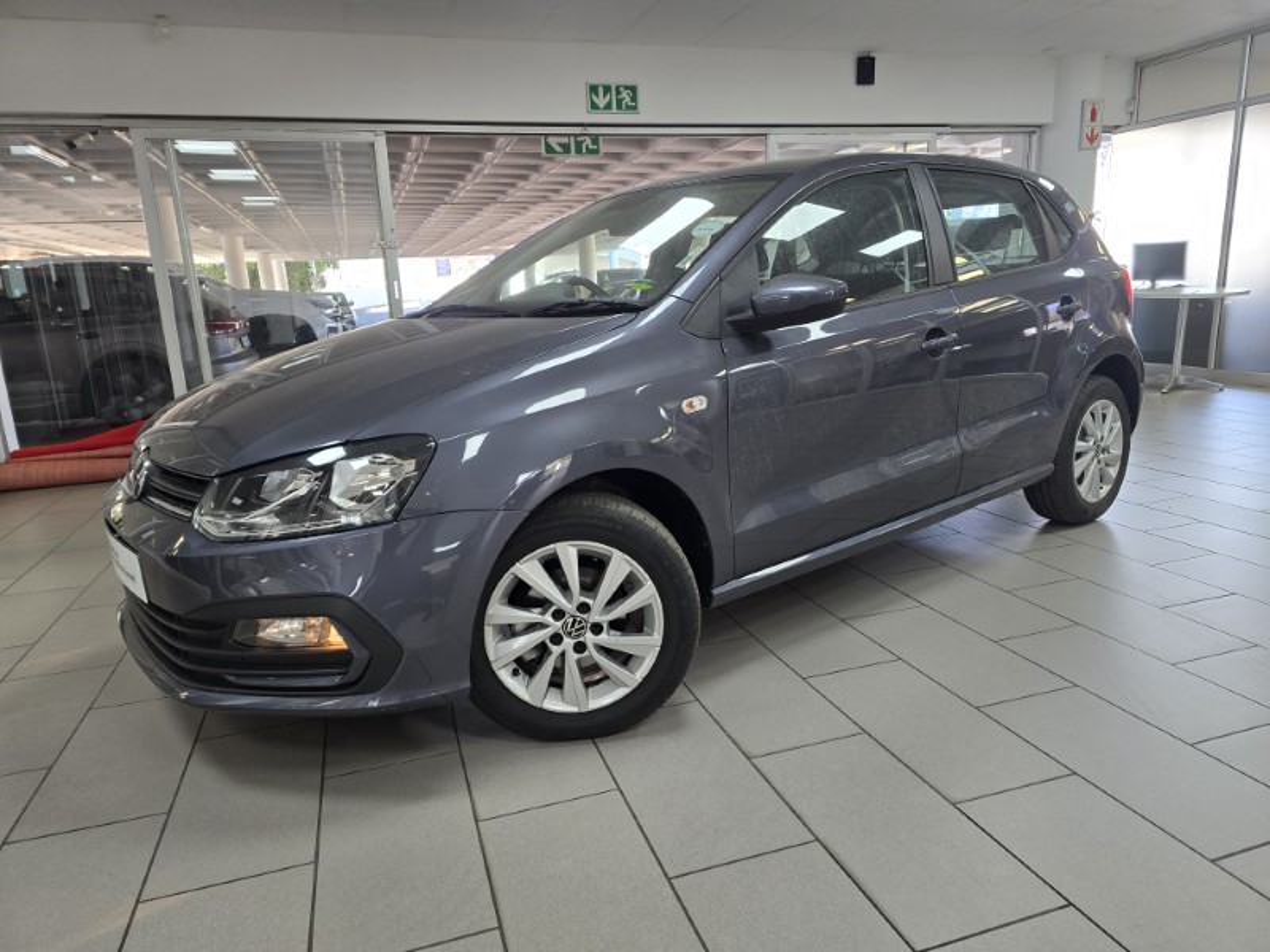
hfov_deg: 73.9
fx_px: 844
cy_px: 476
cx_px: 635
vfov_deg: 58.9
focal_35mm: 23
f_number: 1.7
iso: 100
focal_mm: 6.3
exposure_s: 1/100
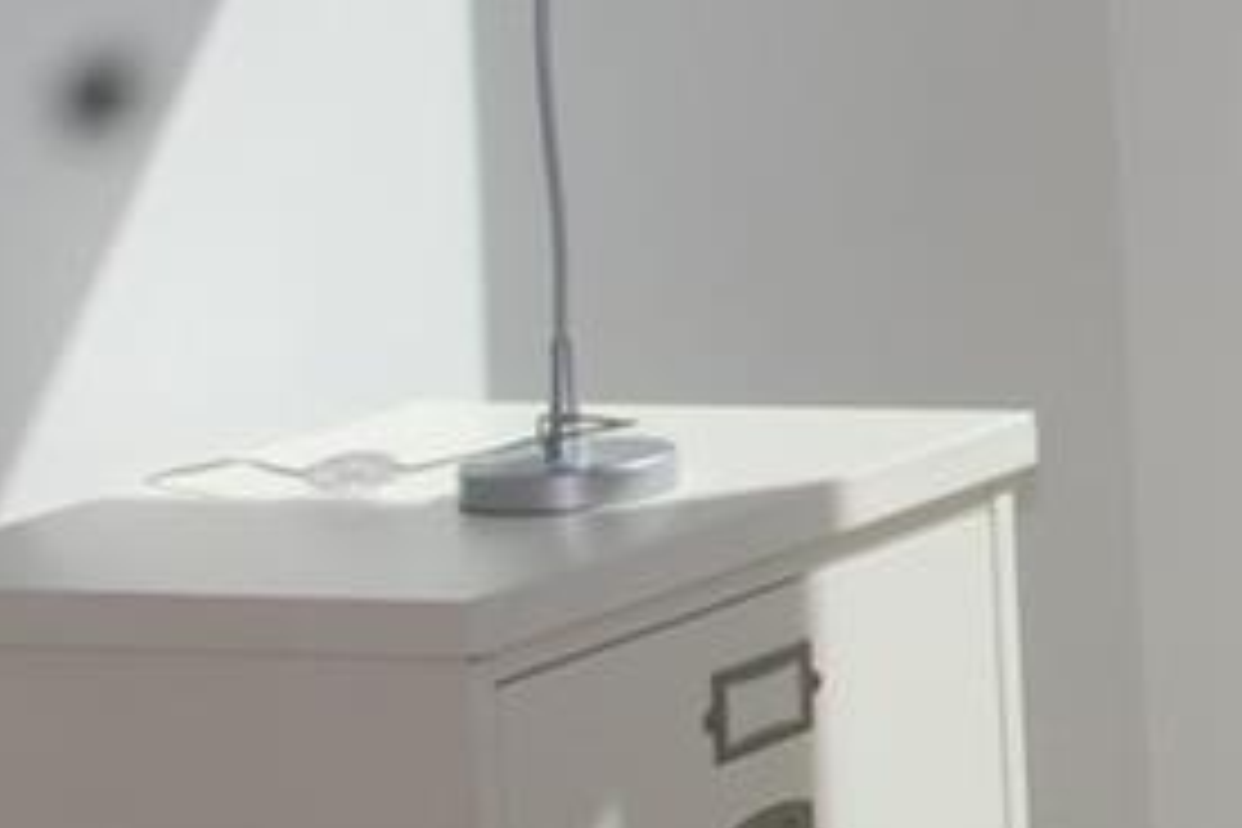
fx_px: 7210
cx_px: 2835
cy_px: -549
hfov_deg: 9.0
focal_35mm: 209
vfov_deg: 6.5
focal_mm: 24
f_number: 10
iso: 100
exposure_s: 1/200
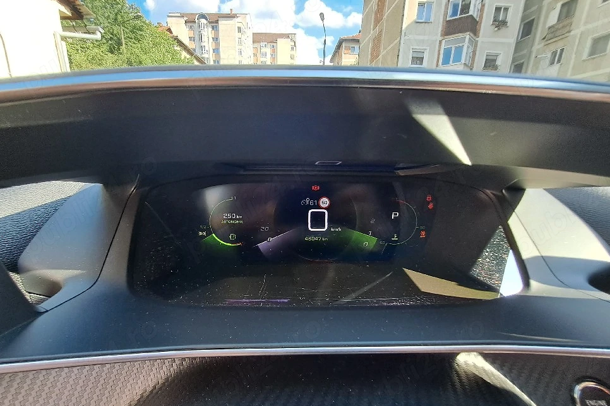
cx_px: 296
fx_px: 237
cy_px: 211
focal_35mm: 14
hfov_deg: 104.2
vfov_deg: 81.2
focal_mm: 1.42
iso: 40
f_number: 2.2
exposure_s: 1/111
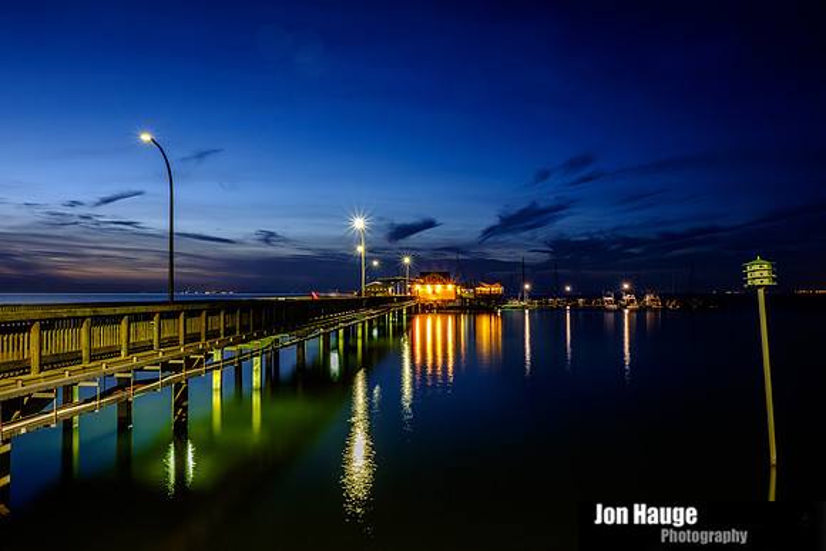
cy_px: 276
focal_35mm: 27
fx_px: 630
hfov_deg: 66.5
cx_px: 413
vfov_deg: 47.3
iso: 200
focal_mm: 18
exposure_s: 26
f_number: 16
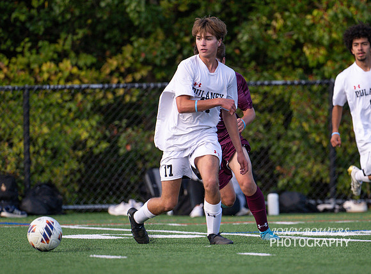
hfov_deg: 3.0
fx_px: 7133
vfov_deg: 2.2
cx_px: 222
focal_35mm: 669
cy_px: 172
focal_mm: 400
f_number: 4.5
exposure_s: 1/2500
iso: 1600
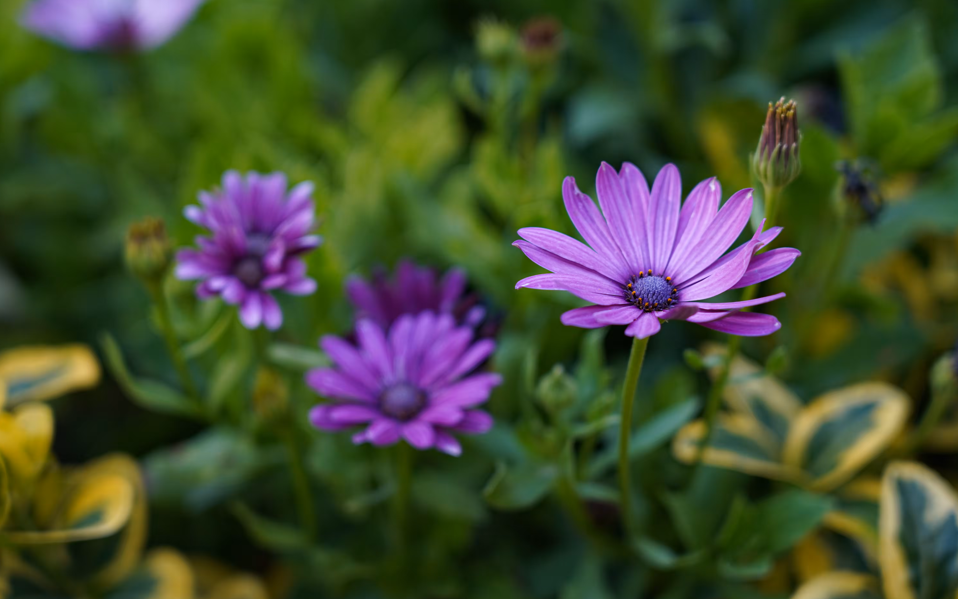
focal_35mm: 108
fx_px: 2820
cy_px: 280
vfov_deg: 12.1
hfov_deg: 19.3
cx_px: 478
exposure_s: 1/640
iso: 800
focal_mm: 105
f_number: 4
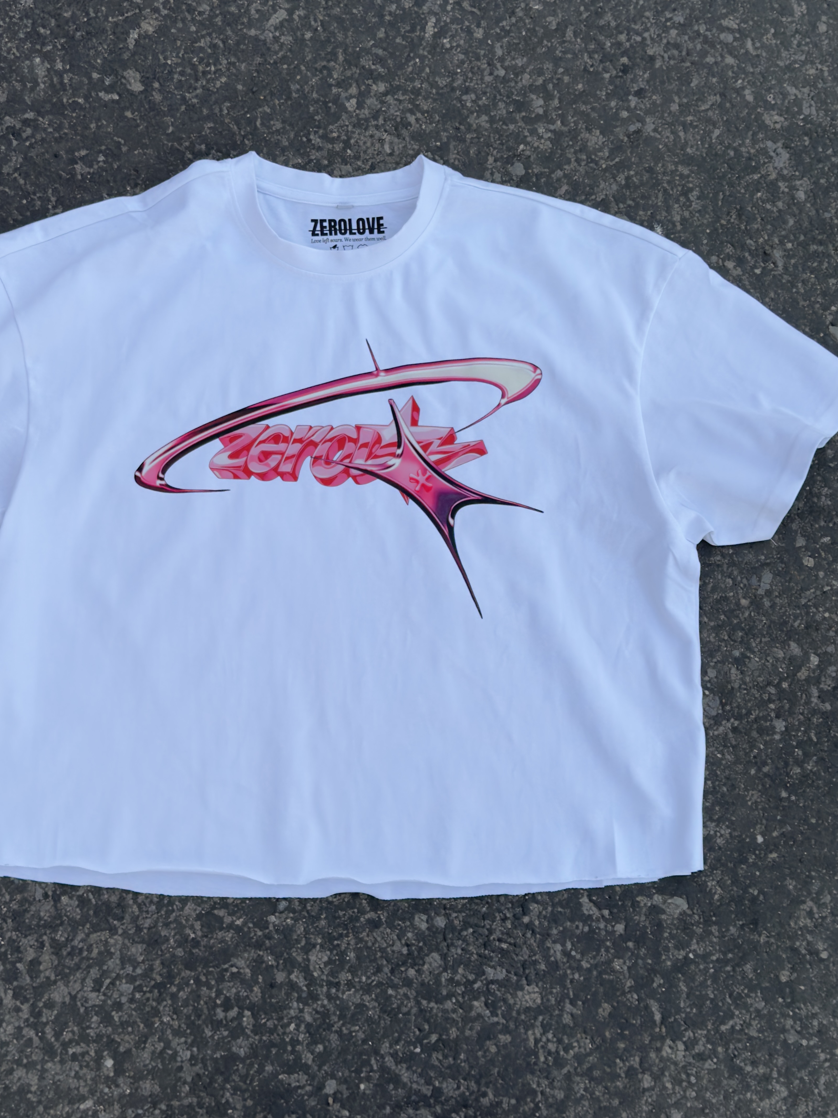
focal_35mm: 47
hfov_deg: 30.8
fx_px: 1517
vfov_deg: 40.4
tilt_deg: -78.2
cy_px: 594
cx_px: 356
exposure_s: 1/121
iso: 64
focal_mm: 6.76
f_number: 1.78
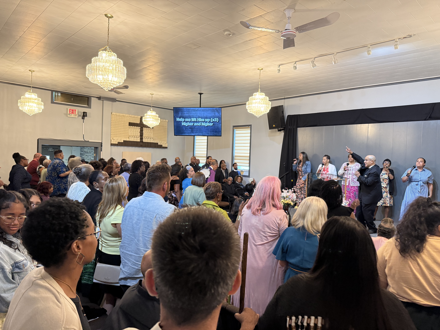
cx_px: 220
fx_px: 305
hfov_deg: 71.6
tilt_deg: -0.9
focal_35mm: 24
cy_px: 165
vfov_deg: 56.8
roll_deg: -1.6
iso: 320
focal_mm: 6.76
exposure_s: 1/60
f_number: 1.78
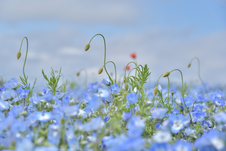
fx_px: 754
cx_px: 113
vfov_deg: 11.4
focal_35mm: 120
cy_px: 76
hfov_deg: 17.1
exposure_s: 1/125
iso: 100
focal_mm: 120
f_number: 8
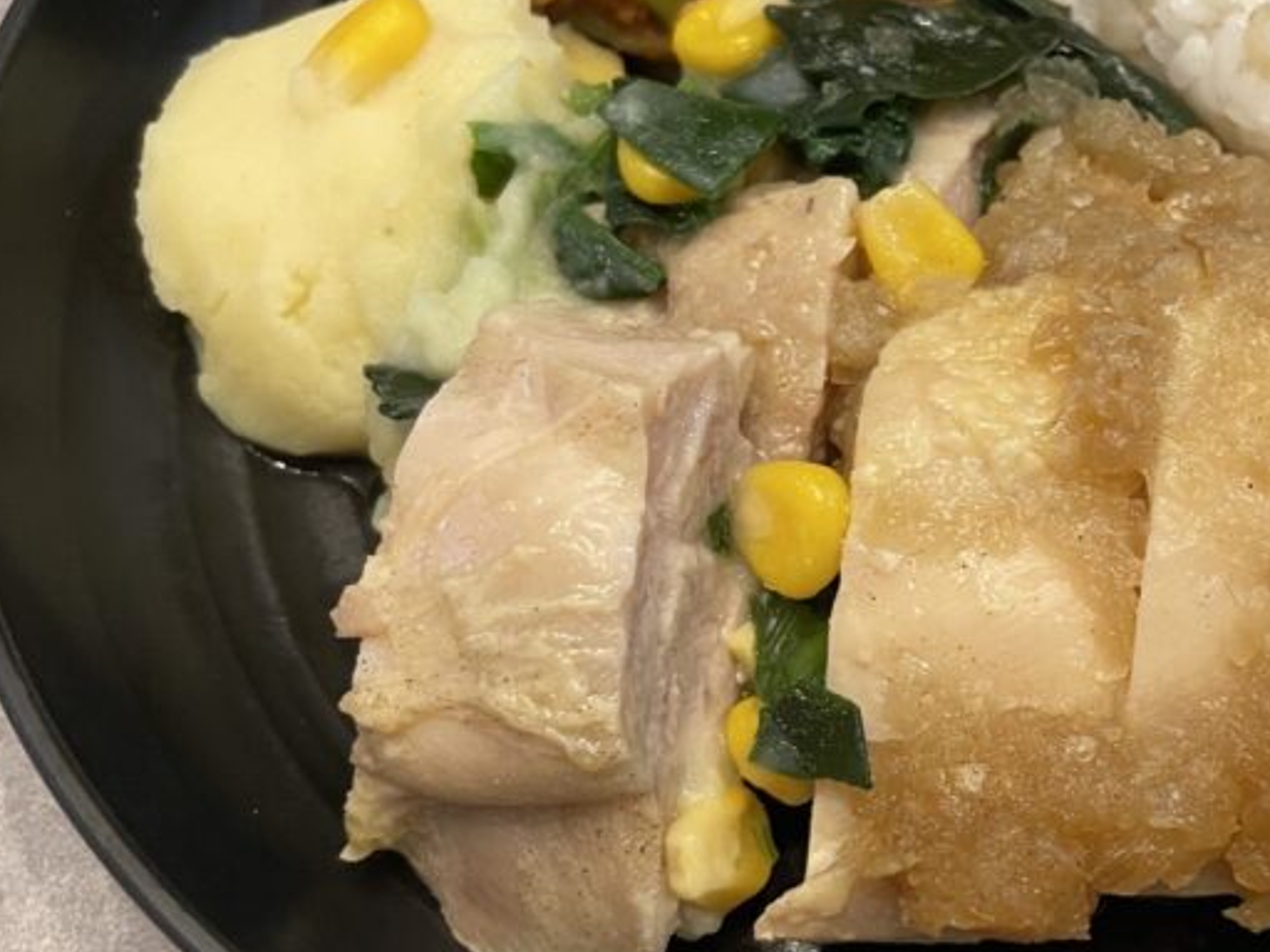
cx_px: 1114
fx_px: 1908
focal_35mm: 52
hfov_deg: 35.0
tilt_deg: -58.1
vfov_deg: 28.0
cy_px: 416
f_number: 1.6
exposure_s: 1/60
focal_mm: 4.2
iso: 125
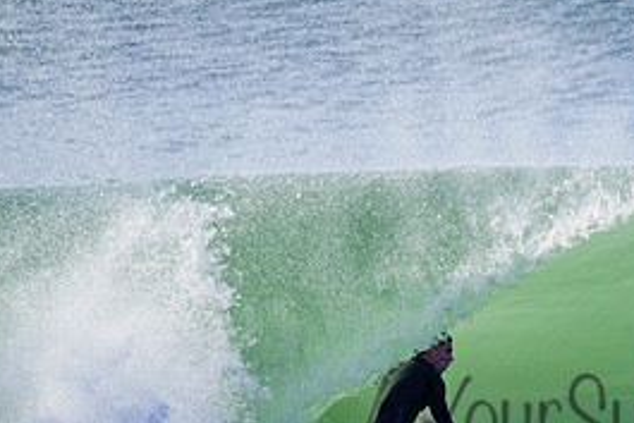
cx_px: 672
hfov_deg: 1.2
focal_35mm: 1748
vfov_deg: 0.8
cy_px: 391
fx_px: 30800
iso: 1400
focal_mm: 800
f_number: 11
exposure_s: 1/2000
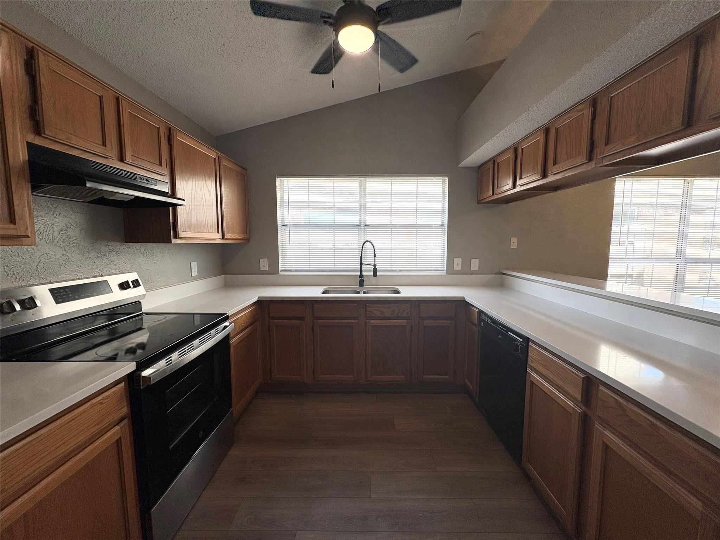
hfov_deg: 102.1
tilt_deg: -4.7
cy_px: 270
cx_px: 360
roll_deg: +0.2
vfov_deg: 85.7
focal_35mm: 14
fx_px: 291
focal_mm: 2.22
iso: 64
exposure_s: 1/169
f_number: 2.2
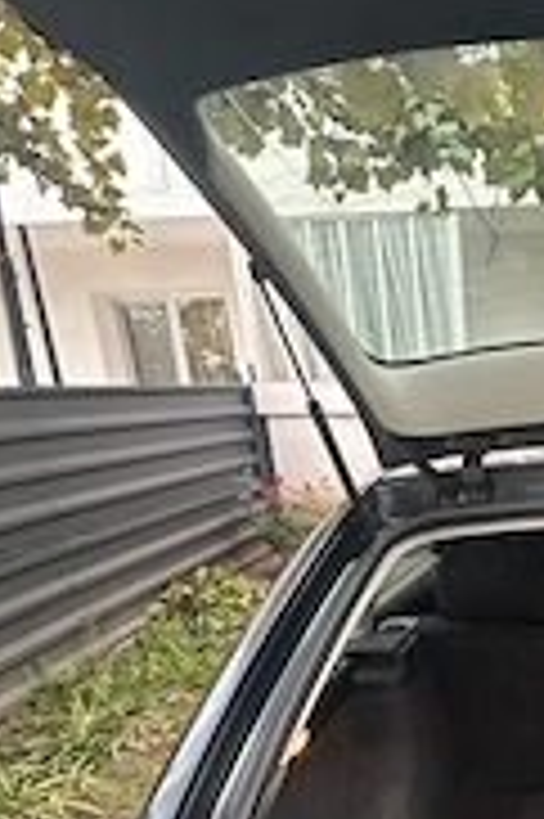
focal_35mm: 32
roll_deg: +0.4
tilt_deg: -16.4
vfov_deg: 56.7
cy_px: 580
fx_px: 727
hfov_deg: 34.3
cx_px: 625
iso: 500
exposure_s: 1/60
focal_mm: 2.22
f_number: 2.2
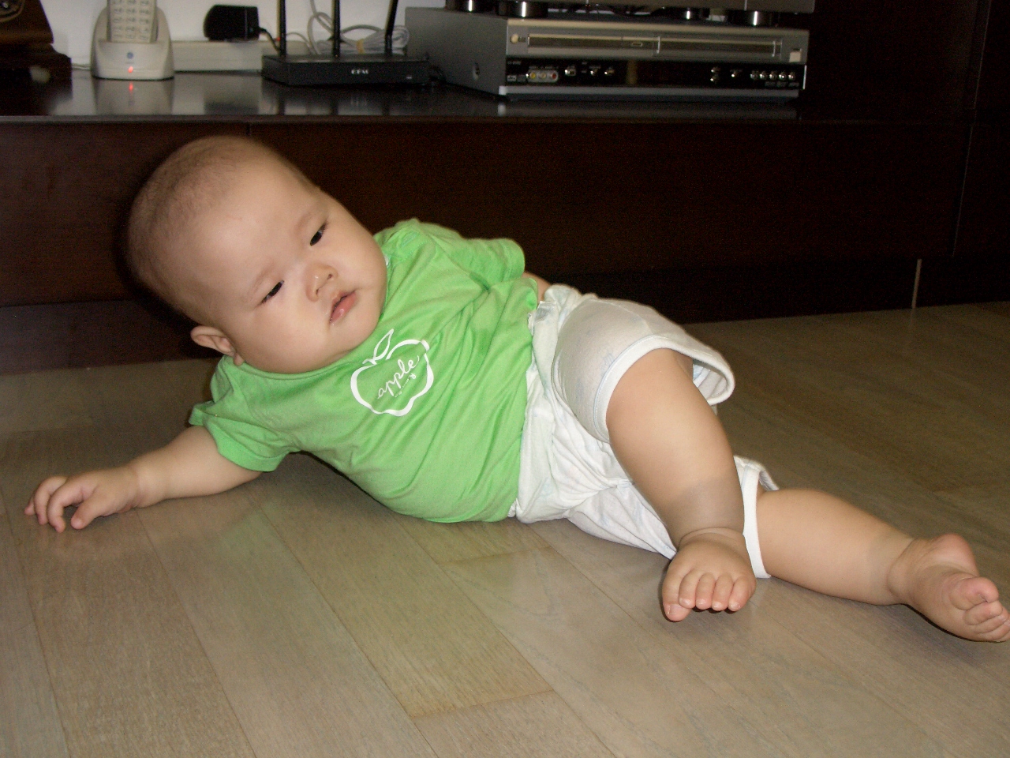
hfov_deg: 43.9
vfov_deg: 33.6
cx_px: 505
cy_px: 379
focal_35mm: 43
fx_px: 1255
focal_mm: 9.2
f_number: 3
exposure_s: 1/60
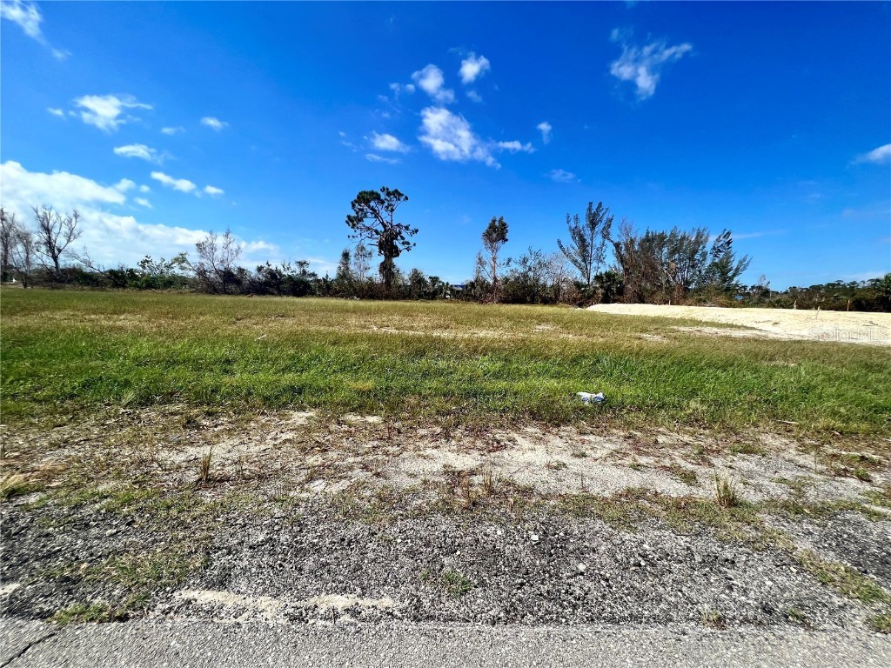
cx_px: 446
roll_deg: -1.8
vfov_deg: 89.9
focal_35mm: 13
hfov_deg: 106.2
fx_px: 335
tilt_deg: -5.7
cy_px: 334
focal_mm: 1.57
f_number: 1.8
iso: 32
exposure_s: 1/2137
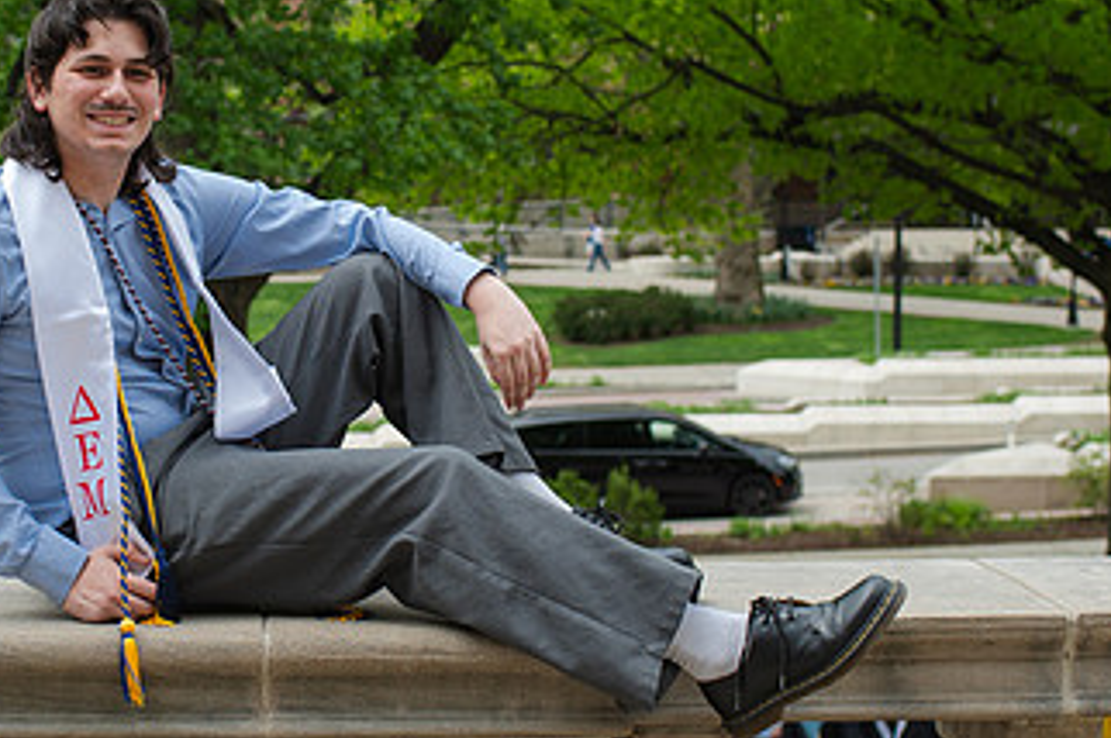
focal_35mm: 83
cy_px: 275
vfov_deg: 16.4
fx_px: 2559
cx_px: 264
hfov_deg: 24.2
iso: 160
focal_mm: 35
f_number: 3.5
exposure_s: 1/1000
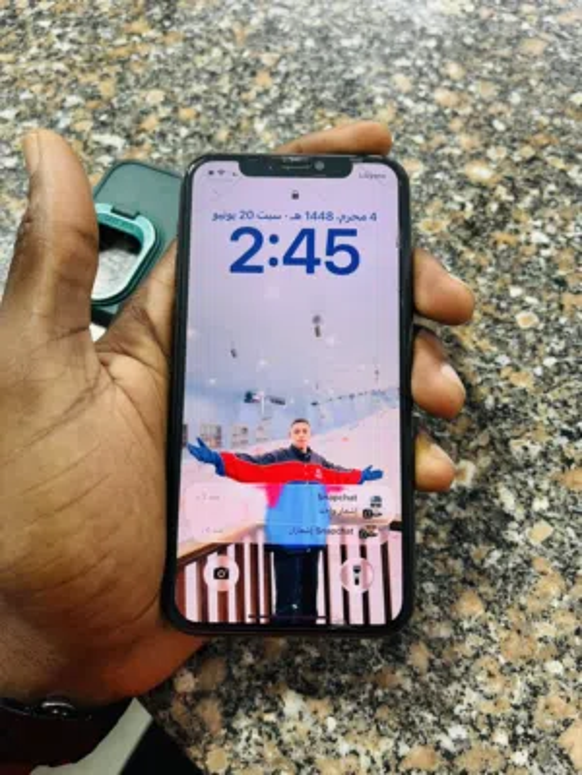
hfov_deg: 53.1
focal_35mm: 26
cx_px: 291
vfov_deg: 67.3
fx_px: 583
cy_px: 388
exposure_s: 1/50
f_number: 1.6
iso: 100
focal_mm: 5.1
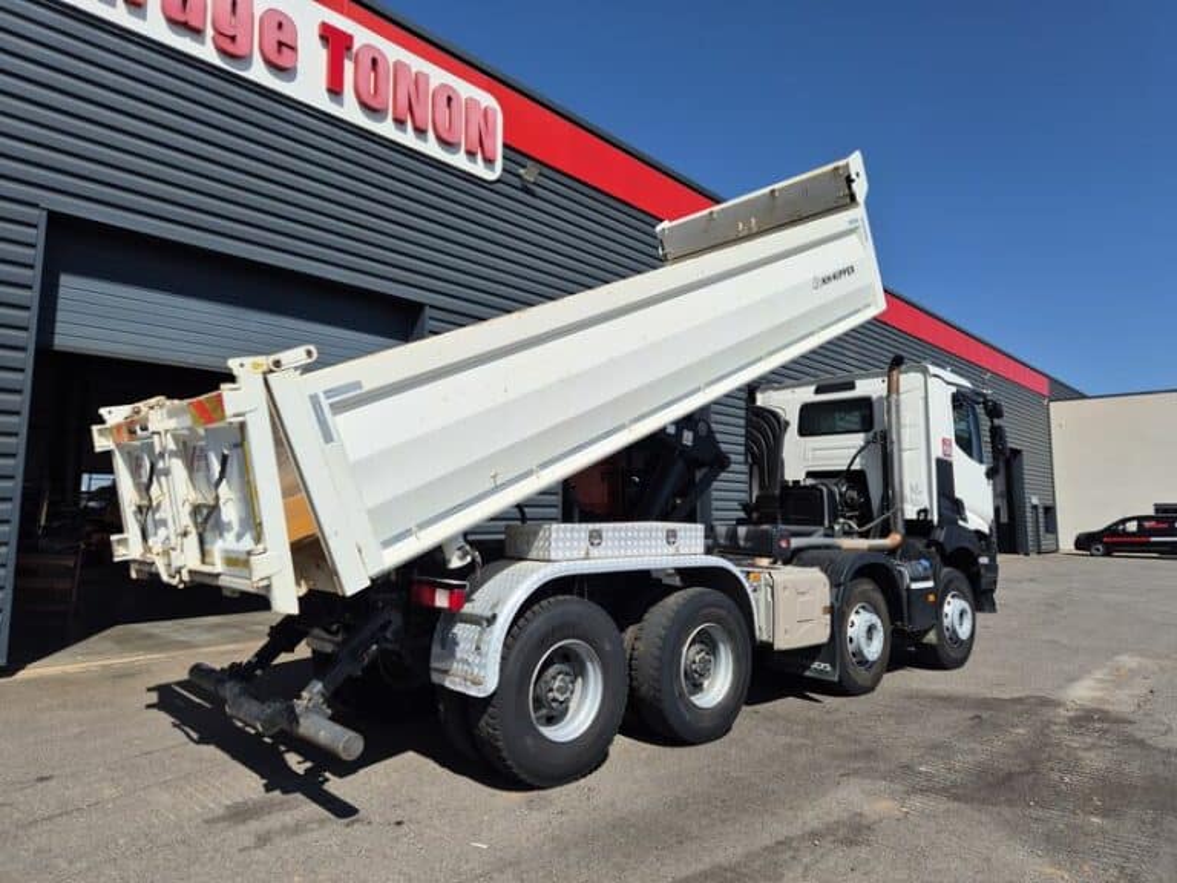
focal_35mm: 23
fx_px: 782
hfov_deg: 73.9
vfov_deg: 58.9
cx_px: 588
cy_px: 442
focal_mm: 5.4
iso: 25
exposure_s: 1/3368
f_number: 1.8
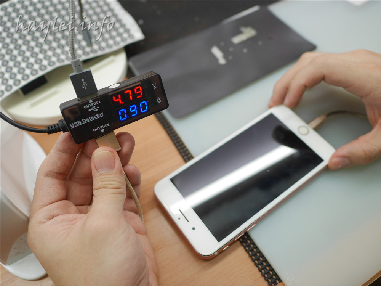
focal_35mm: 30
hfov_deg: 60.0
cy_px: 143
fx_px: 330
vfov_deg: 46.8
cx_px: 190
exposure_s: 1/125
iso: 200
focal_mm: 15
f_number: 2
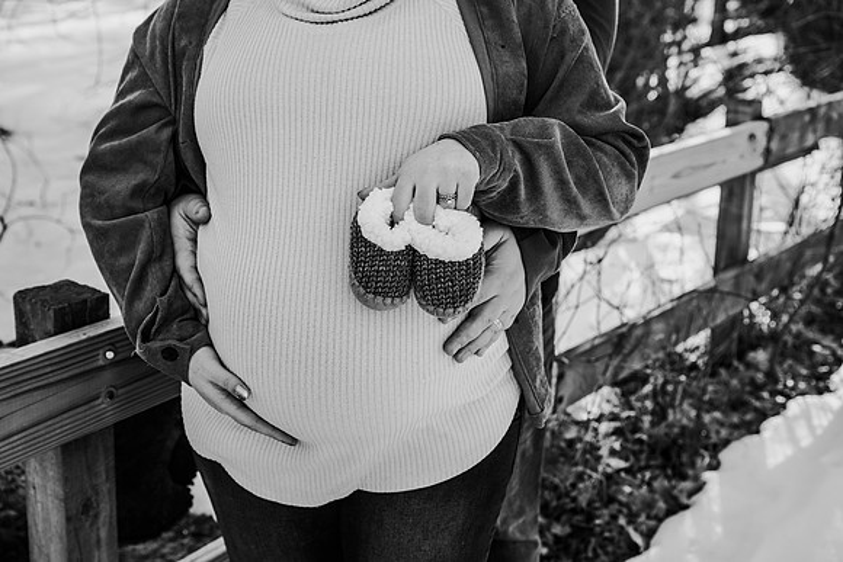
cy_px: 281
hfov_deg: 42.7
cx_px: 422
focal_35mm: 46
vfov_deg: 29.3
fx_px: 1077
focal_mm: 46
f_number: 5.6
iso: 320
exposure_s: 1/500
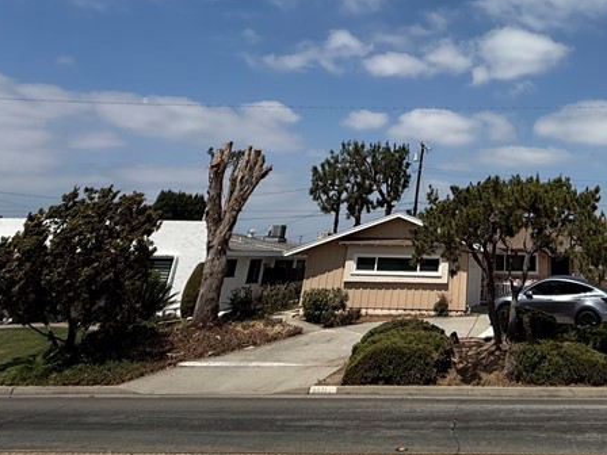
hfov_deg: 52.0
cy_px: -46
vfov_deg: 37.1
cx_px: 512
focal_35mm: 32
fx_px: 561
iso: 50
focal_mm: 2.22
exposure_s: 1/5155
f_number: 2.2
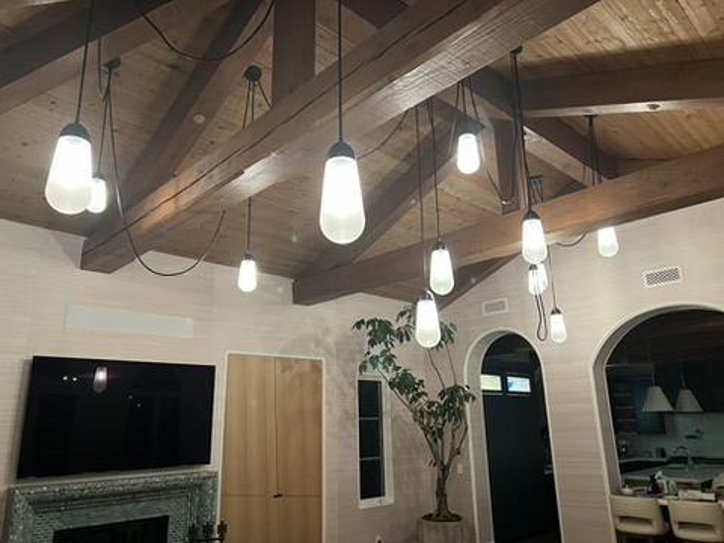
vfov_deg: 53.1
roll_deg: +1.1
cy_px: 272
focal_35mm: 26
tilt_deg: +15.5
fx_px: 544
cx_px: 362
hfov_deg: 67.3
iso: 400
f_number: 1.5
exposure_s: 1/40
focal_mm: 5.7
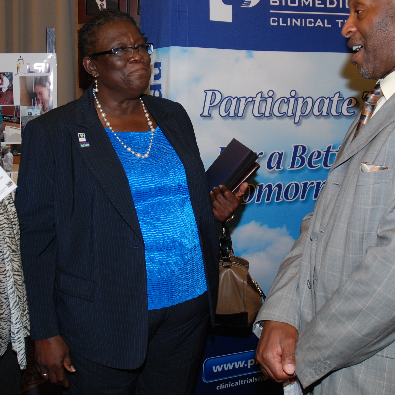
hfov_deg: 28.2
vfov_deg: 28.2
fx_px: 785
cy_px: 164
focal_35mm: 61
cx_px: 171
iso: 200
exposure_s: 1/60
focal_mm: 25
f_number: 5
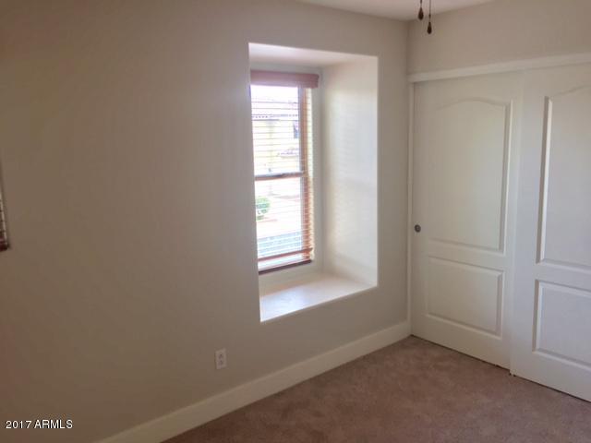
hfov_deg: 61.7
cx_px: 296
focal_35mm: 29
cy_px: 222
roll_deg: +0.9
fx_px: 495
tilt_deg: -11.5
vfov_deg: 48.2
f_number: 2.2
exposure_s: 1/40
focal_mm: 4.15
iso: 32
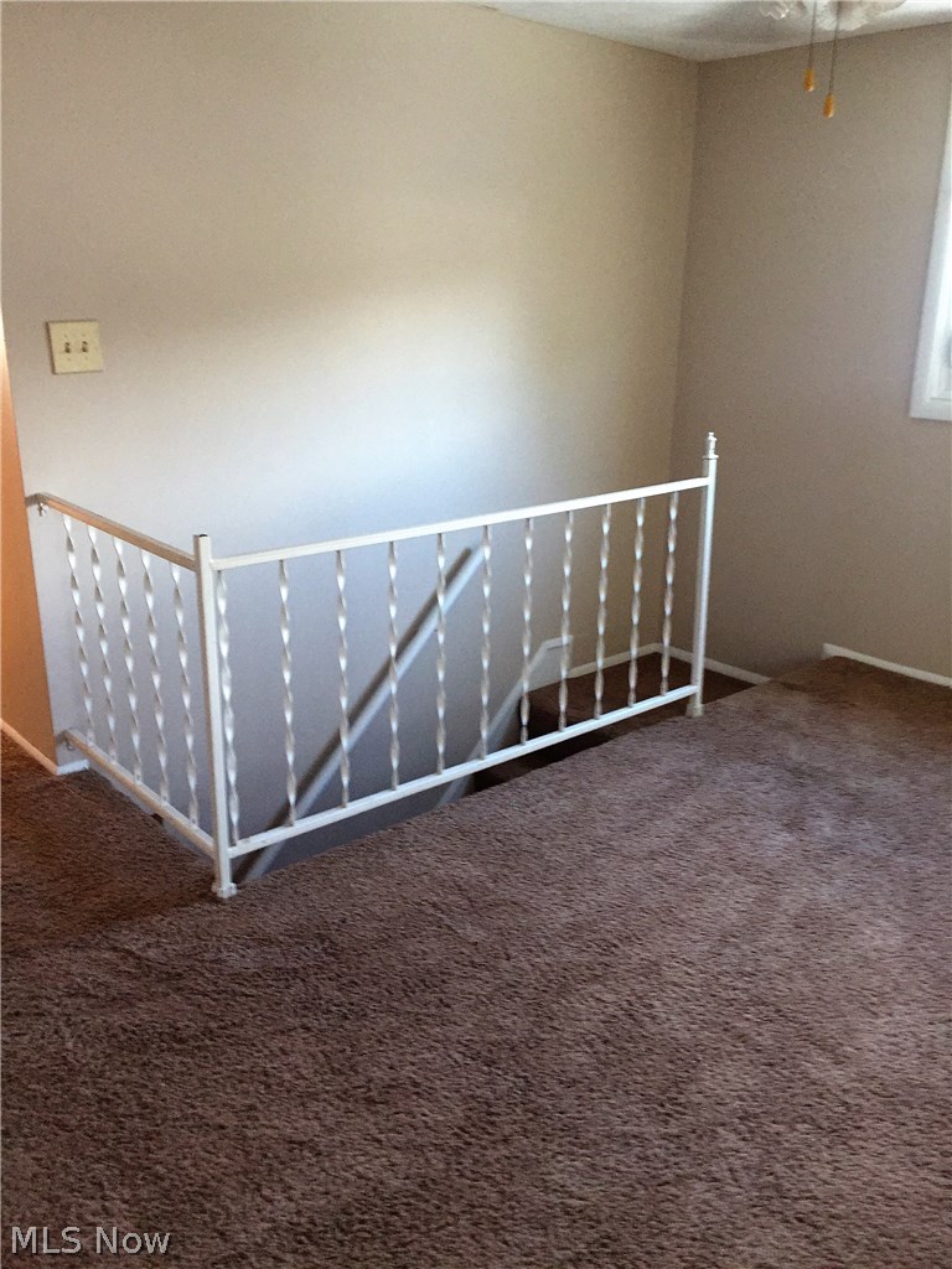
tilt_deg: -17.3
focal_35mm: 29
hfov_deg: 48.2
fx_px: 1063
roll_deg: -0.3
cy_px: 634
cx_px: 476
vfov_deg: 61.7
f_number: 2.2
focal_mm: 4.15
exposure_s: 1/15
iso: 250
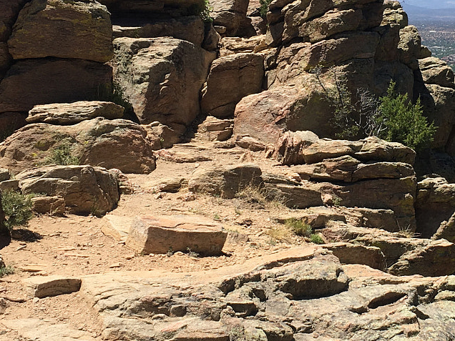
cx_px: 348
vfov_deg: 20.1
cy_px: 134
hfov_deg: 26.3
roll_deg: -0.1
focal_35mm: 73
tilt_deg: -7.9
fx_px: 960
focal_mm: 4.15
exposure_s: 1/1538
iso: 25
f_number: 2.2
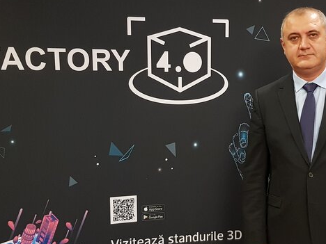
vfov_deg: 26.1
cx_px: 269
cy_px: 143
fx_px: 527
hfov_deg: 33.2
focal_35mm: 56
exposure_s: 1/11
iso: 200
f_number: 1.7
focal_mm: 4.2
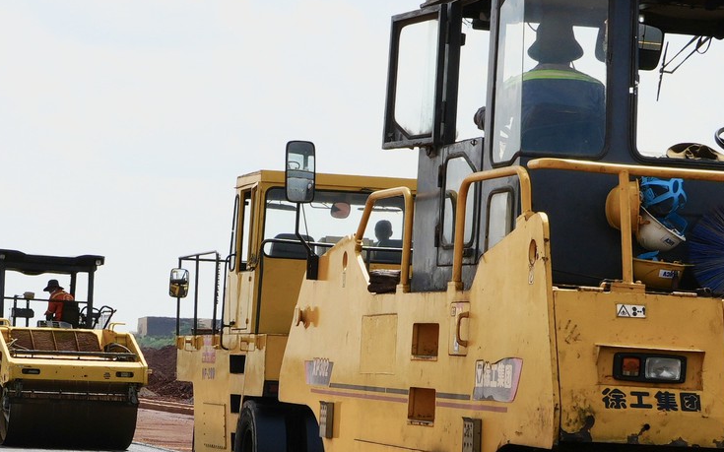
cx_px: 259
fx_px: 2836
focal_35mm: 144
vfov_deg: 9.1
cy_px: 433
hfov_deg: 14.5
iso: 100
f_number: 11
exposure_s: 1/200
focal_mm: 27
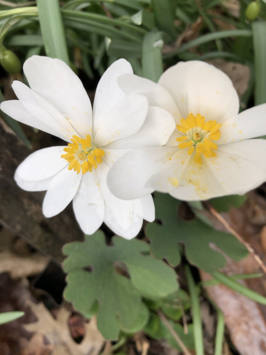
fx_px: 287
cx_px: 133
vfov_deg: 63.4
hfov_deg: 49.7
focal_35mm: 28
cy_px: 178
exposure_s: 1/762
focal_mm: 4
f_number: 1.8
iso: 20
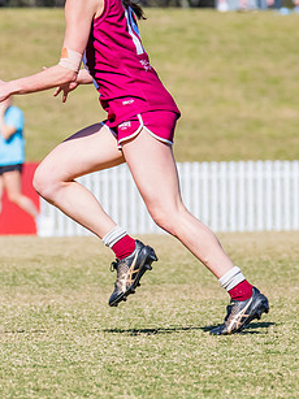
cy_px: 63
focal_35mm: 878
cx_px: -59
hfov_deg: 1.7
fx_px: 10119
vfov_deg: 2.3
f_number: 10
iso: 800
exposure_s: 1/1600
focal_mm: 310
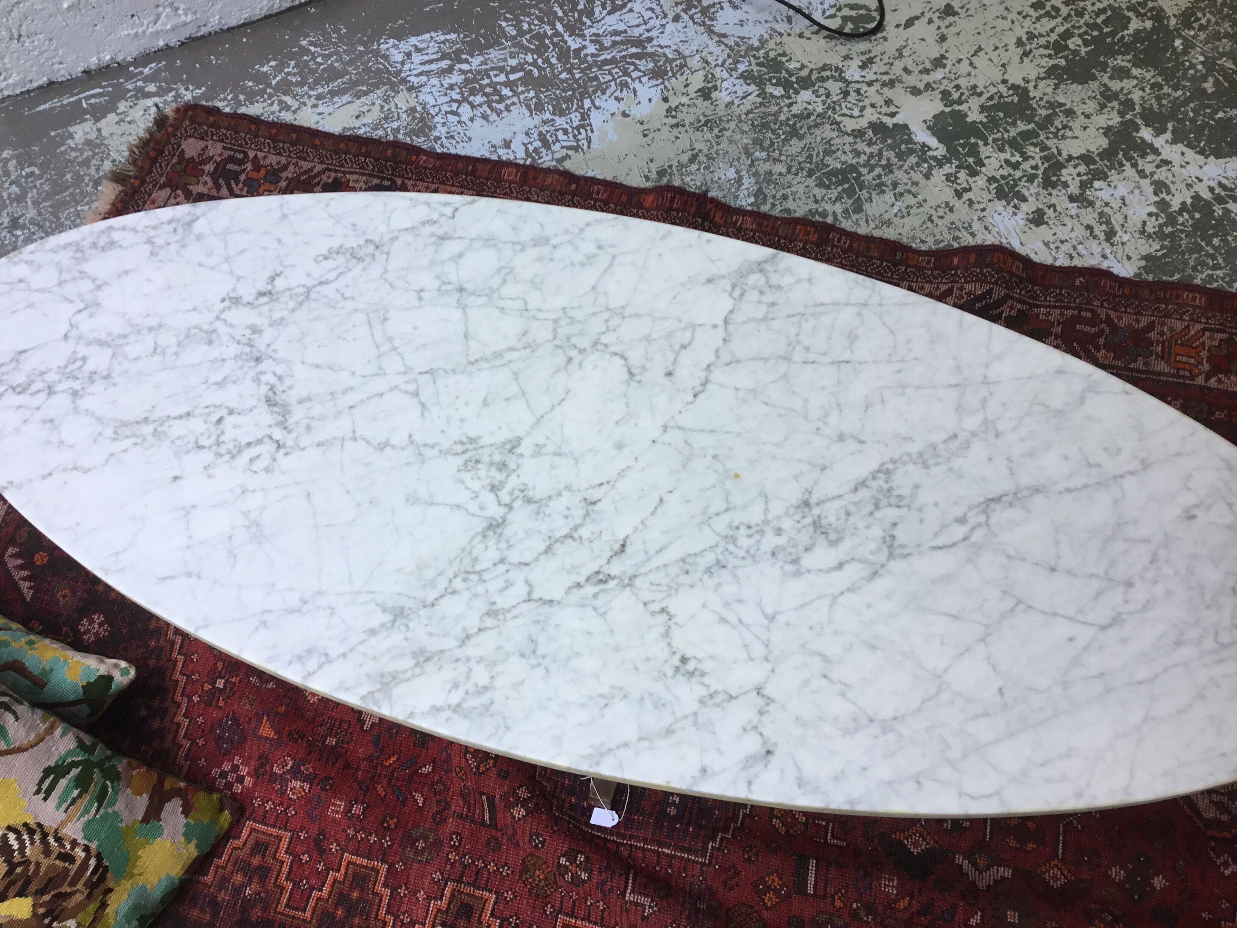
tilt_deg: -61.9
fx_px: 1108
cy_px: 464
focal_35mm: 31
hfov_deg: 58.4
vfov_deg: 45.4
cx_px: 618
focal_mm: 3.3
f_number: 2.4
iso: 25
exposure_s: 1/50
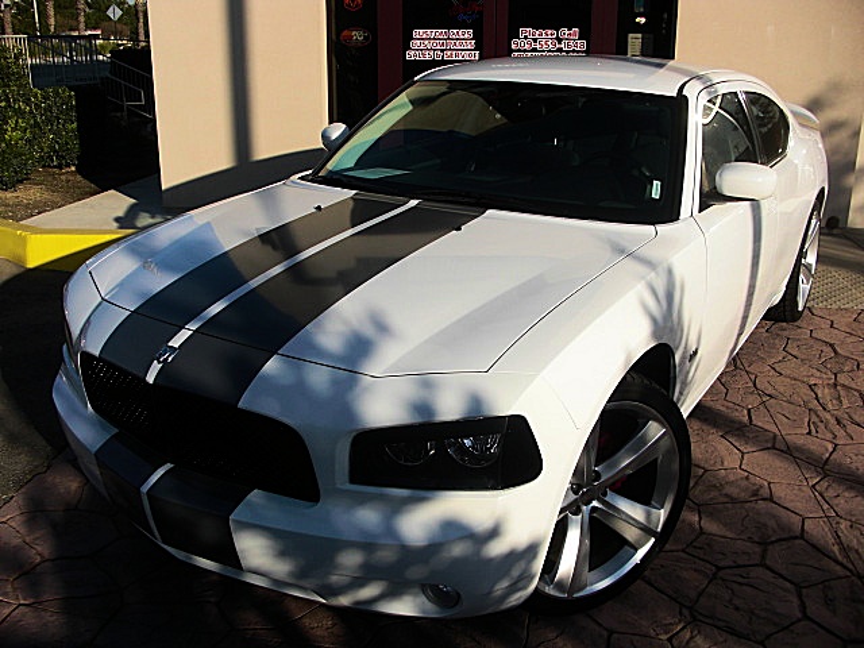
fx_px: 899
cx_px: 432
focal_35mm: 36
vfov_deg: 39.7
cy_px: 324
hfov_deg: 51.4
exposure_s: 1/200
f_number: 7.9
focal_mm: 6.3
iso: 50
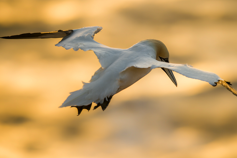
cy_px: 86
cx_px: 159
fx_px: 2949
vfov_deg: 3.1
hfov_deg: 4.6
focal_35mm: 448
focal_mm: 300
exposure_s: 1/640
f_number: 2.8
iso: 100
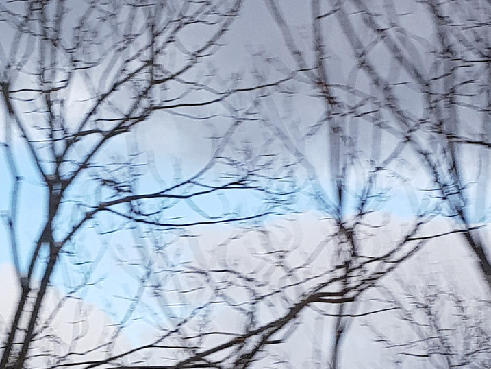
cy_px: 367
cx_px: 132
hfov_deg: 32.7
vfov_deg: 24.1
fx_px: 823
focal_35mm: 58
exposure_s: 1/425
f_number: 1.7
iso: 40
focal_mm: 4.2
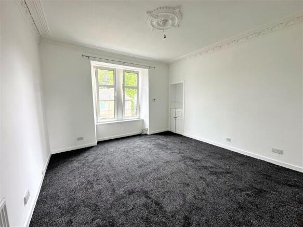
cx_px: 152
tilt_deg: -6.3
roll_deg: +0.4
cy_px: 114
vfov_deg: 85.7
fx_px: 123
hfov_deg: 102.1
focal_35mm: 14
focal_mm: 2.22
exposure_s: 1/99
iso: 80
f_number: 2.2
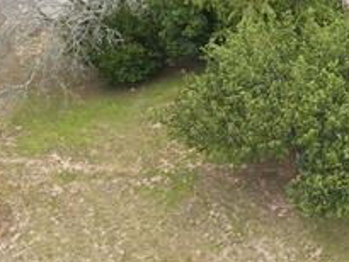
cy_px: 27
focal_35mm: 75
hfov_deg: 21.7
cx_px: 521
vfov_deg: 19.3
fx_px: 757
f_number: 2.8
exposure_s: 1/240
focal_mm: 4.5
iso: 100
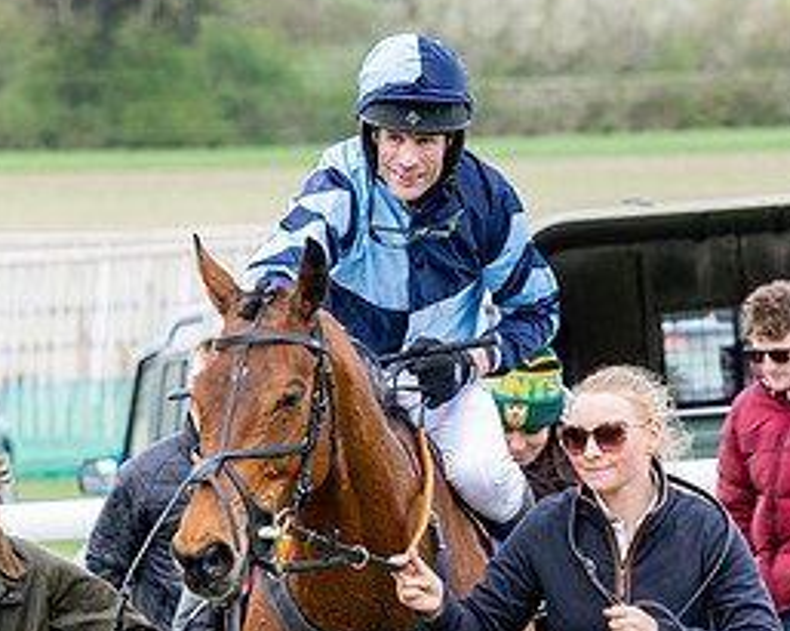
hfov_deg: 4.0
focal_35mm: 485
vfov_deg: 3.2
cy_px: 549
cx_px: 198
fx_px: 11327
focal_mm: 160
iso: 400
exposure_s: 1/250
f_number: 5.6
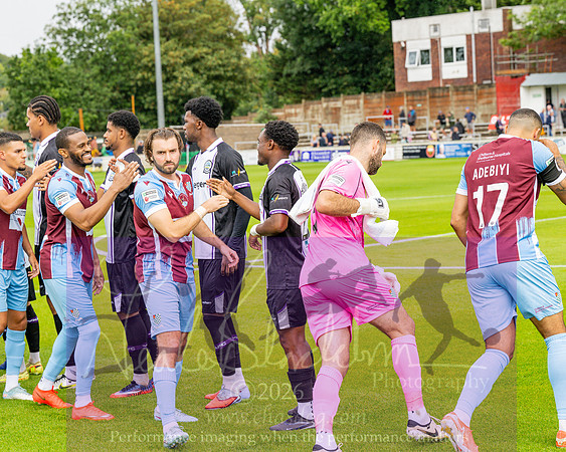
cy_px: 226
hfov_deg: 23.5
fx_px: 1359
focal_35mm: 81
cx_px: 293
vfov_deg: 18.9
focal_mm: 72
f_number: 5
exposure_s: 1/1600
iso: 800
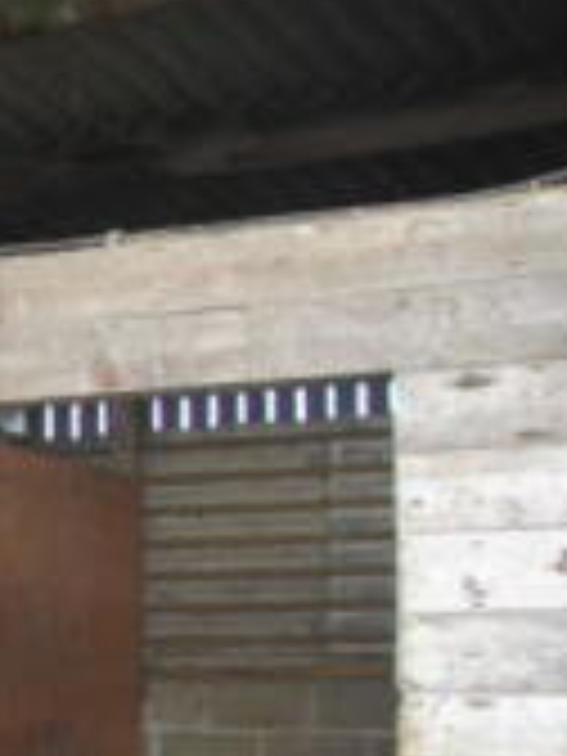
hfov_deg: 11.5
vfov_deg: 19.1
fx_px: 2206
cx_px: -886
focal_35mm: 101
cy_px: 695
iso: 200
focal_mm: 18
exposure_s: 1/60
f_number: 4
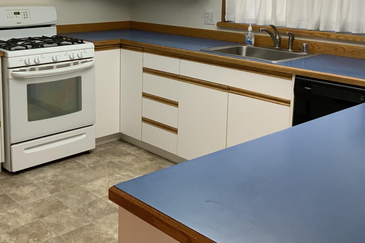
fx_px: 487
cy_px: 62
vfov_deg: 27.7
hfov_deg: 40.4
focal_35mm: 48
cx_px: 113
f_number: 1.8
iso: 160
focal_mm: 3
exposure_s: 1/60
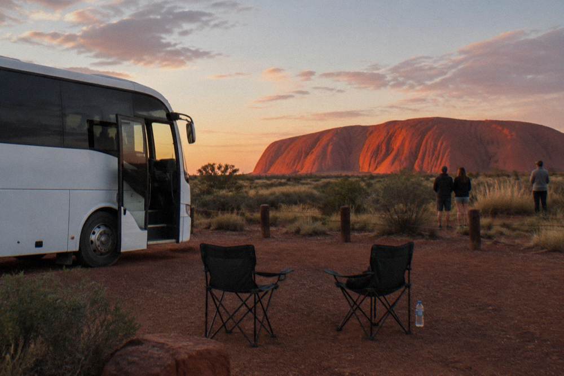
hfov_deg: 48.5
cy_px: 188
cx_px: 282
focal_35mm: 40
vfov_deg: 33.4
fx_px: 626
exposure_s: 1/40
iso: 6400
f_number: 6.3
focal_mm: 40
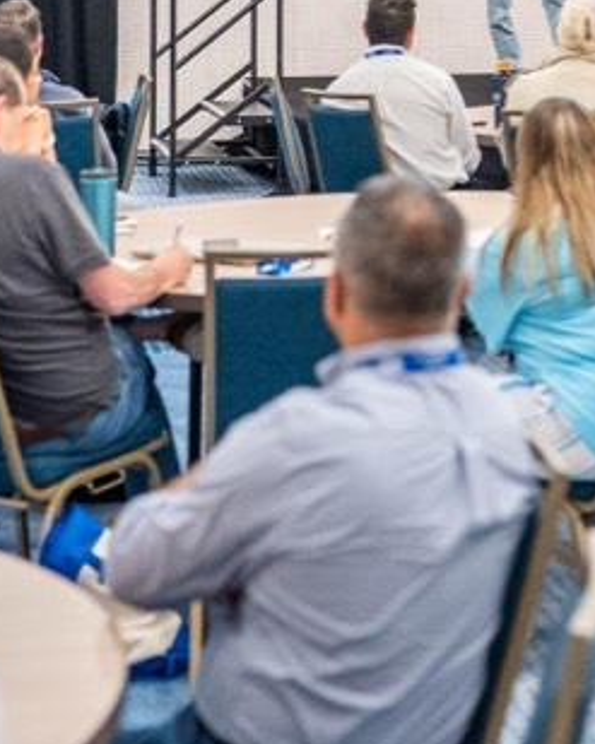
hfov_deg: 12.4
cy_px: -46
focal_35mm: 123
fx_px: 2709
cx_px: 591
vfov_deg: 15.3
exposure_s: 1/250
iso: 2500
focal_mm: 45
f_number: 2.2
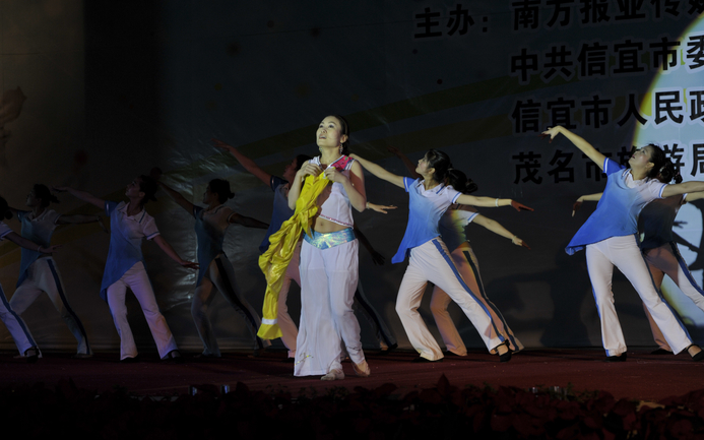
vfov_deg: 12.1
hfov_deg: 19.3
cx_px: 351
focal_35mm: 108
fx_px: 2072
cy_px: 233
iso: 640
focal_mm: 105
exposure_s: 1/100
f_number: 5.6
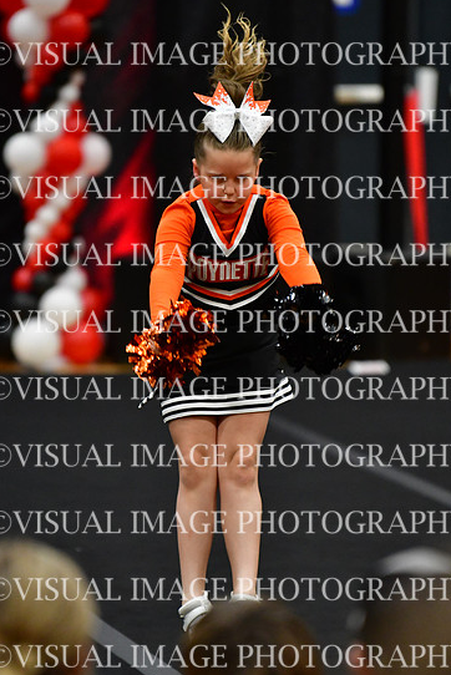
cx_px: 229
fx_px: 6024
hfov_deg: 4.3
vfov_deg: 6.4
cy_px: 355
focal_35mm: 321
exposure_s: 1/800
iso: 4000
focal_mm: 200
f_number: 2.8
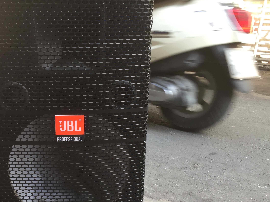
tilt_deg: -12.9
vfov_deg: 33.6
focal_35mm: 43
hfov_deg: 42.9
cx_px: 78
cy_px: 114
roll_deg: -2.2
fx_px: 335
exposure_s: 1/100
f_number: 2.2
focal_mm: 4.15
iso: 50
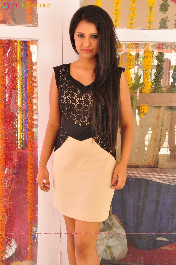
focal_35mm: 51
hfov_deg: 26.4
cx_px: 88
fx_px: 375
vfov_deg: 38.9
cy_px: 132
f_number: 10
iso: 1250
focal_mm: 34
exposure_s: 1/125
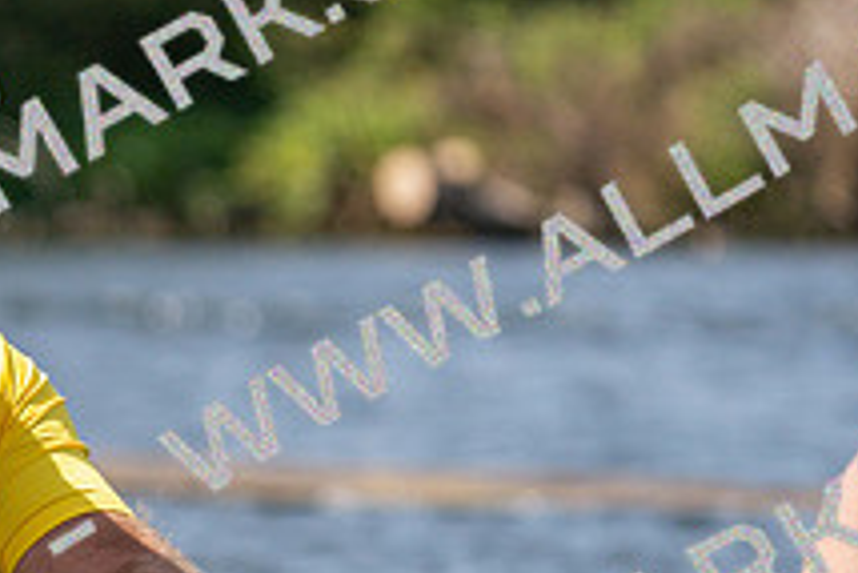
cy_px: 559
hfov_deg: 3.1
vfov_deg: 2.1
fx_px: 15597
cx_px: -132
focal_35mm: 654
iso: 250
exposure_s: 1/2000
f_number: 5.6
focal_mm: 241
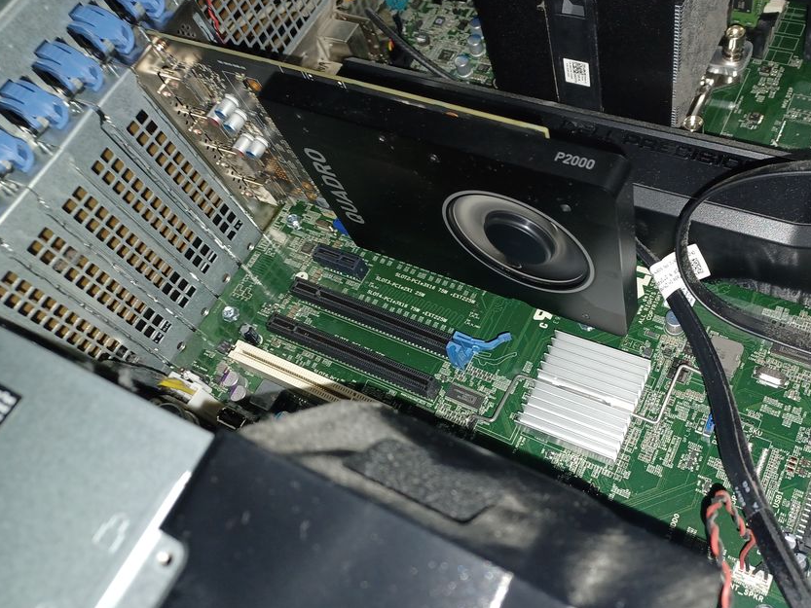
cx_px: 477
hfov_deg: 59.6
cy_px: 323
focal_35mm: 30
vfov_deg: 46.8
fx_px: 703
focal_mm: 4.6
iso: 160
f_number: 1.8
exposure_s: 1/50
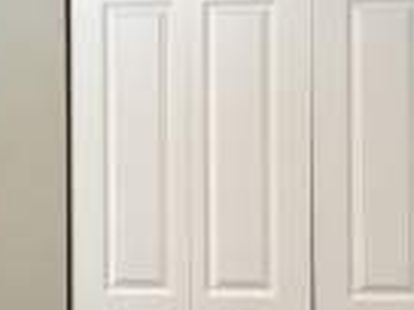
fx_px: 1100
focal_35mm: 92
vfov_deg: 16.1
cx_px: 104
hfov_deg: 21.1
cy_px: 152
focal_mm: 5.96
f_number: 1.6
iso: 250
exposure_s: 1/60
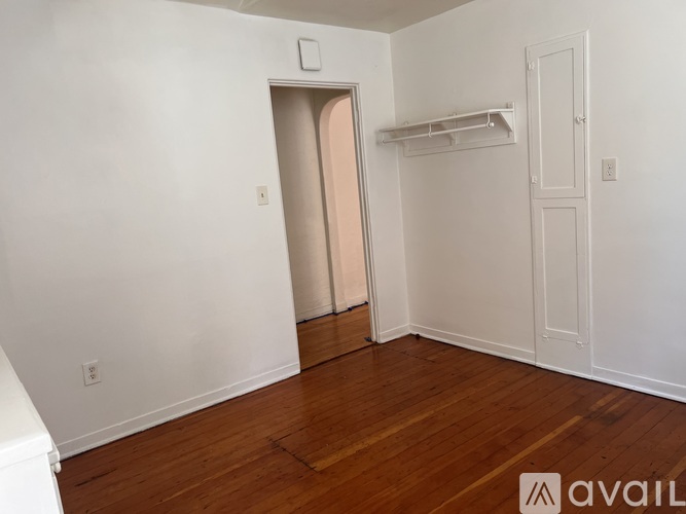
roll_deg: +5.4
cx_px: 343
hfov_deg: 67.3
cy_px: 257
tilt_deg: -9.0
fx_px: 515
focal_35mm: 26
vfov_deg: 53.0
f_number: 1.5
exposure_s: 1/109
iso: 125
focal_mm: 5.7
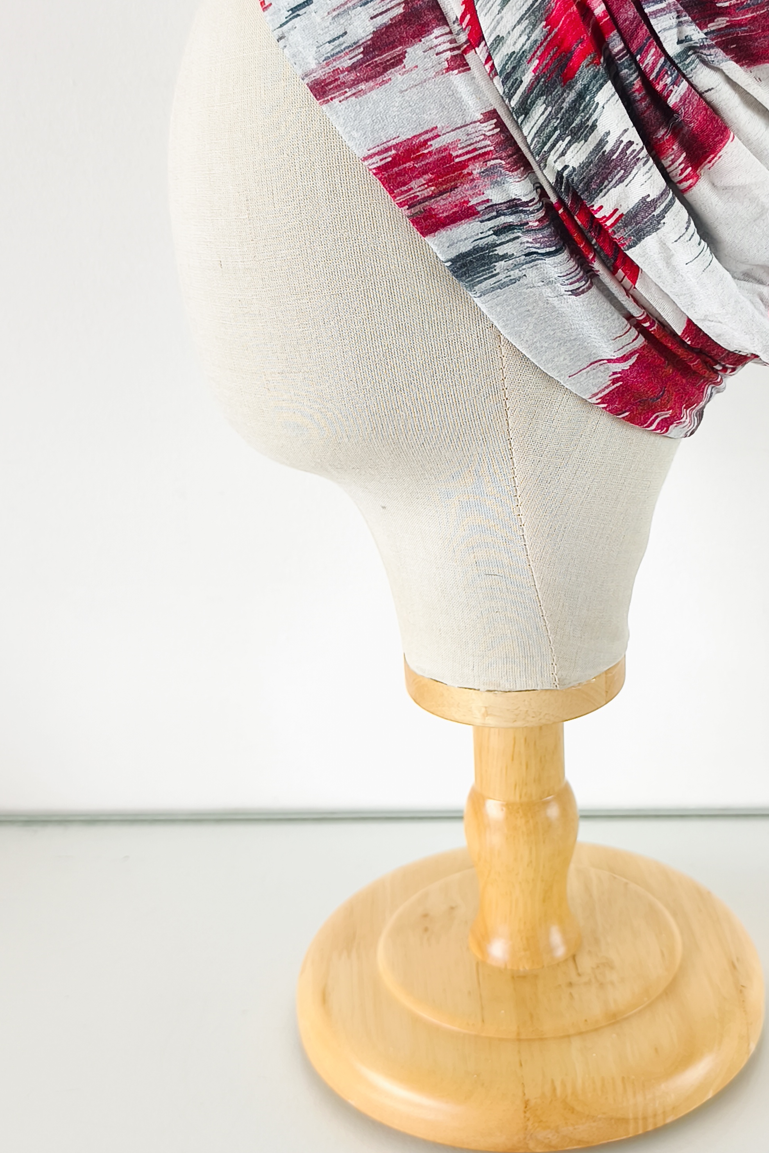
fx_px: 1474
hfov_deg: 29.0
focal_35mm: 46
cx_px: 526
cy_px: 461
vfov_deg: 42.5
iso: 50
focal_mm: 6.14
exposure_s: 1/80
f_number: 1.65
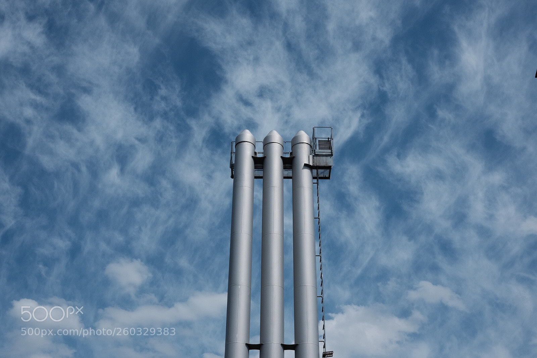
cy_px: 179
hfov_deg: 47.4
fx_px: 612
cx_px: 268
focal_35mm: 41
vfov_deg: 32.6
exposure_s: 1/900
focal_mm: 27
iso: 200
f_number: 8
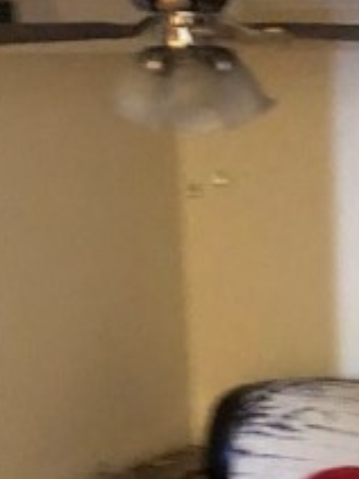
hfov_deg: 14.0
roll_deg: +0.0
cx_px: 441
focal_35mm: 102
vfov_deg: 18.3
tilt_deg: -20.1
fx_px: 1412
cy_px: 577
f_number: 1.8
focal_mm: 4
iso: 125
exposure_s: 1/4
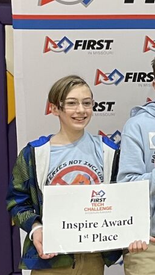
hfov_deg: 11.4
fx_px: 723
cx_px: 270
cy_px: 134
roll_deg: +0.3
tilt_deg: -4.8
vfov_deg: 21.6
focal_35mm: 99
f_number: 1.6
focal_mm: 5.1
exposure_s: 1/60
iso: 400
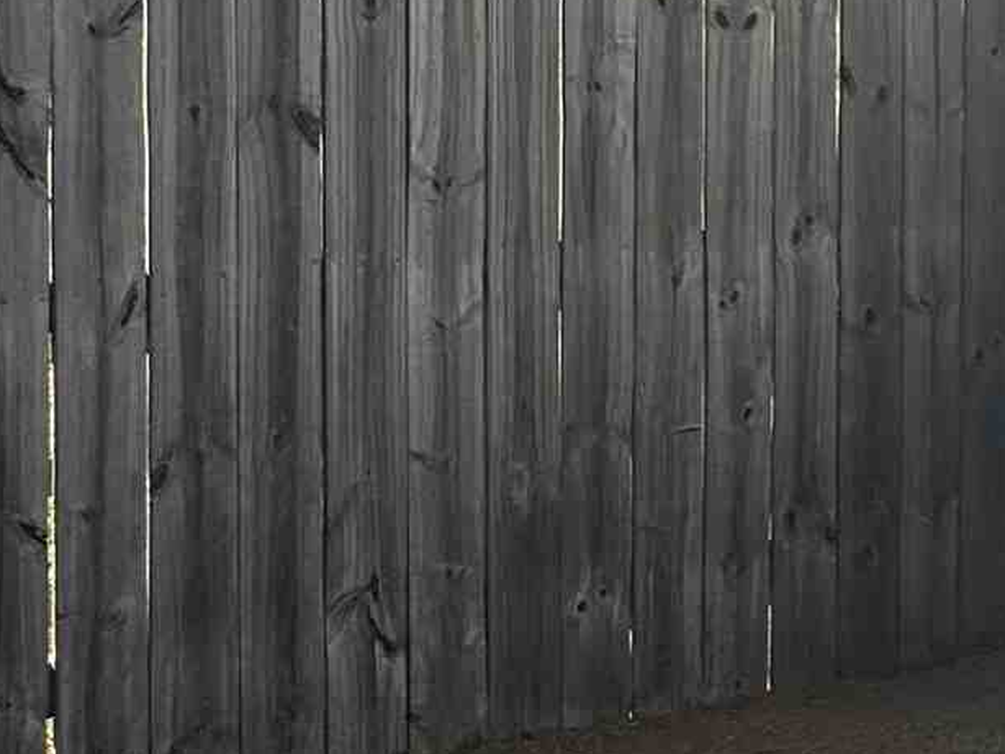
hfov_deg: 12.8
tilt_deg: -2.2
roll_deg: +0.2
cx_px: 2164
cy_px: 56
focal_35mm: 130
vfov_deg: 11.3
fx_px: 3776
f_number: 1.5
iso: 50
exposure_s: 1/3257
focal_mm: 5.7
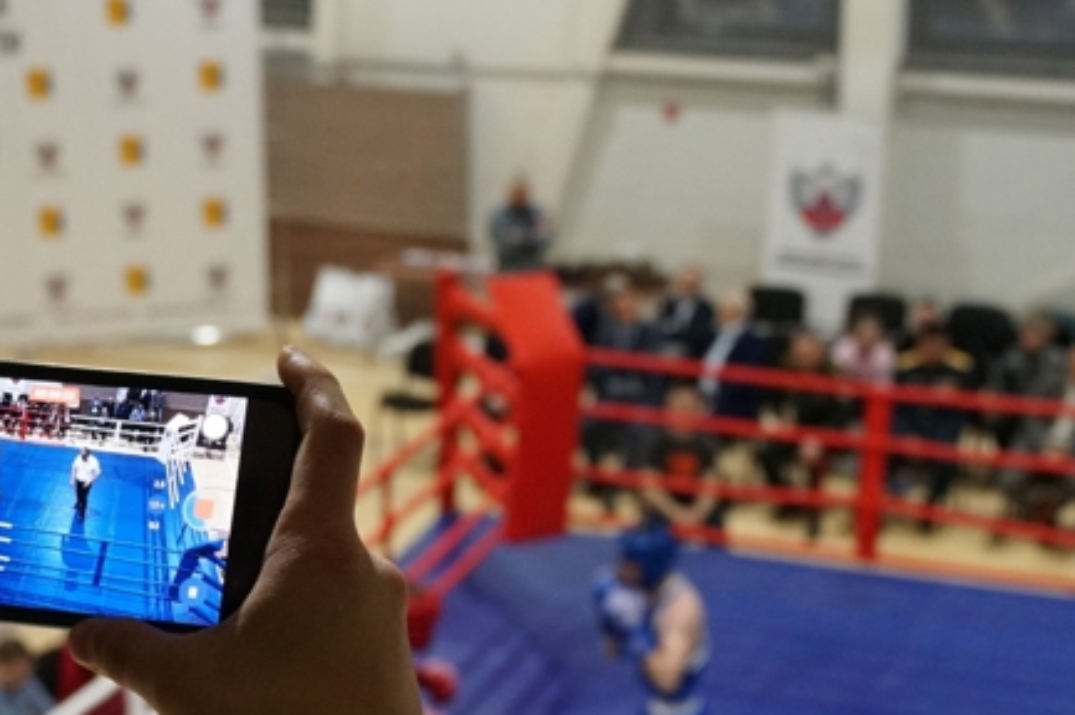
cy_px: 412
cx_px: 201
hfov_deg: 25.5
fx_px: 2327
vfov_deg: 17.5
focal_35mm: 78
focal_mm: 30
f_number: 4.5
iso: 2000
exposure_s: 1/160
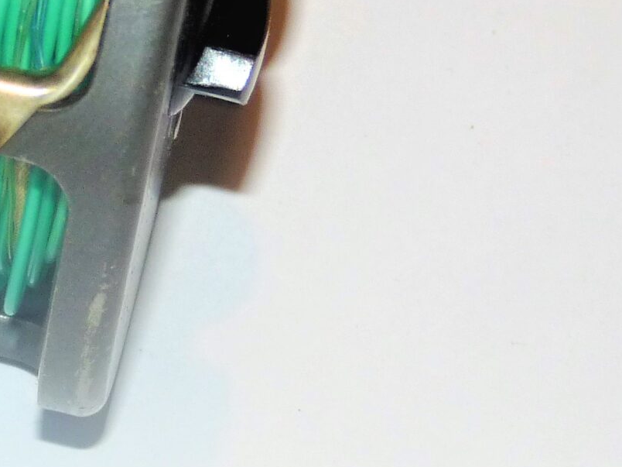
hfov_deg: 6.3
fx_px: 5606
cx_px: -213
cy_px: -129
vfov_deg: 4.7
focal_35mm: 312
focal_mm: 17.4
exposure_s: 1/40
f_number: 3.6
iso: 100
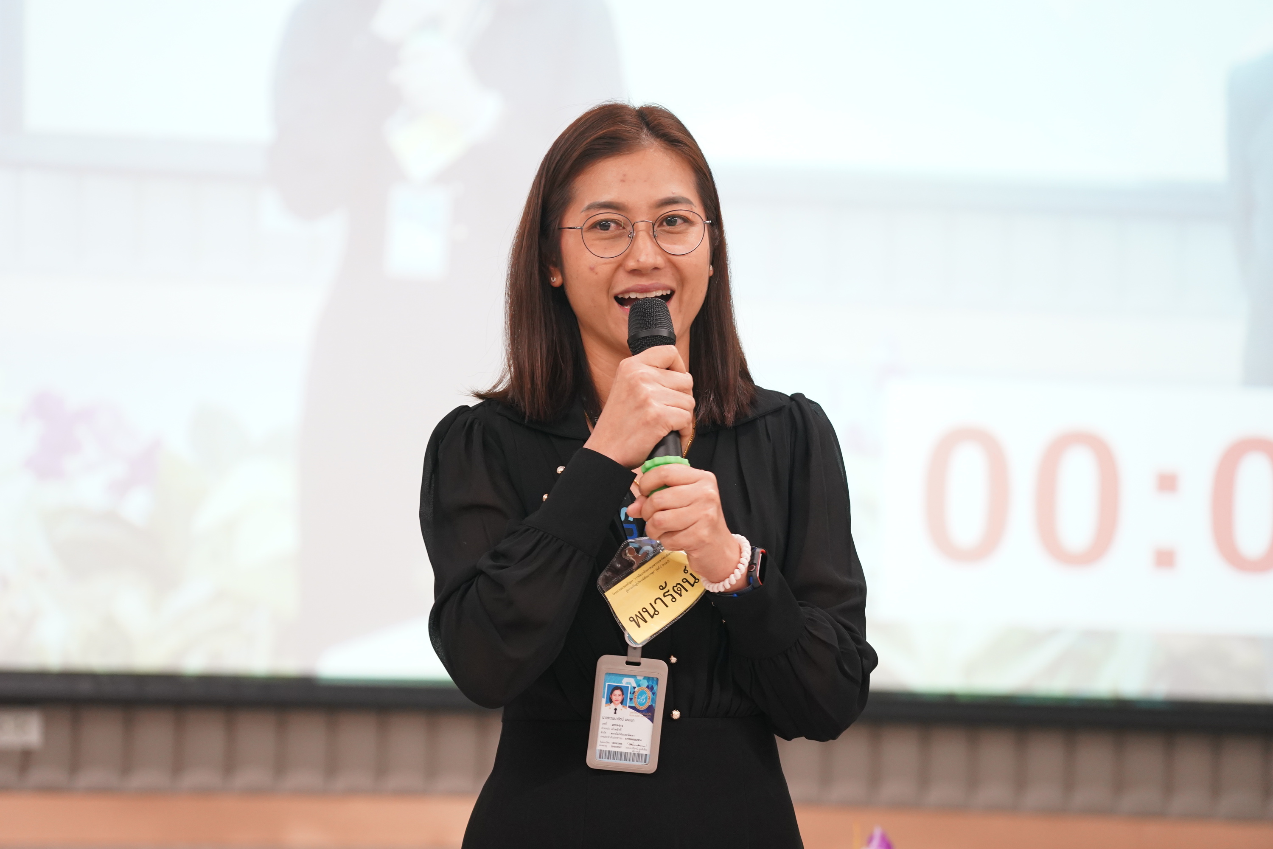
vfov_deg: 10.2
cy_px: 424
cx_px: 636
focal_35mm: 135
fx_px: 4773
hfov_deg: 15.2
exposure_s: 1/125
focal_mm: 135
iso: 2500
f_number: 4
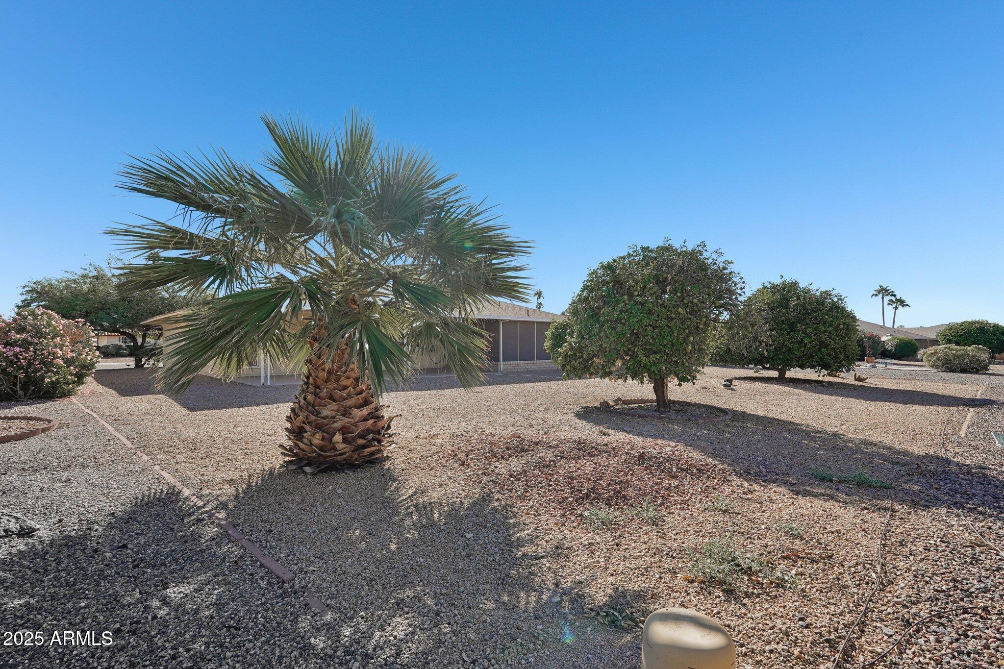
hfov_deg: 96.7
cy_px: 334
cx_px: 502
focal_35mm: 16
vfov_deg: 73.7
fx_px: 446
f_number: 8
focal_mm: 16
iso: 400
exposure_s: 1/1000
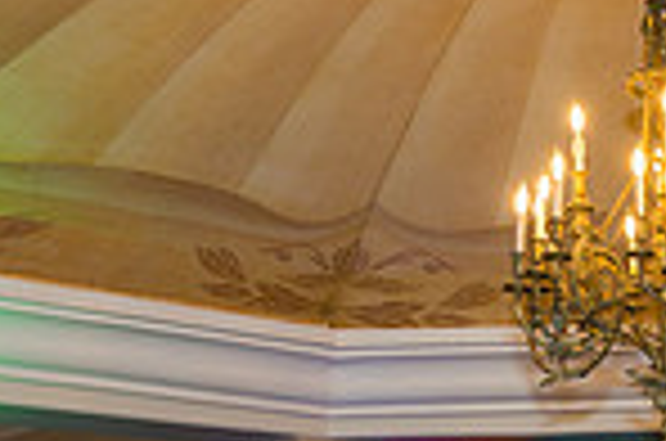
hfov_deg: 19.8
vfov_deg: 12.4
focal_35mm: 100
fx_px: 1846
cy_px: 806
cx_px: 687
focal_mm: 24
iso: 640
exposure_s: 1/200
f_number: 4.5
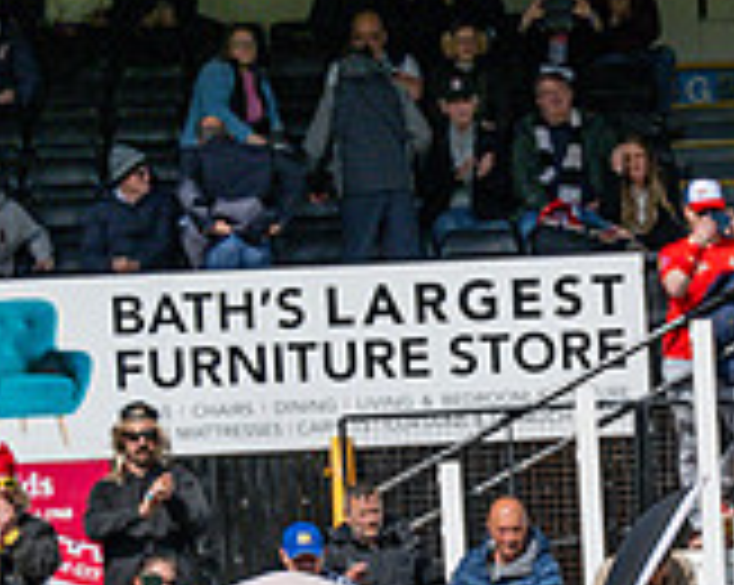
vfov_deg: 5.6
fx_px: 5923
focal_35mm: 273
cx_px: 1069
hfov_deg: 7.0
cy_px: 976
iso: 200
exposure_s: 1/6400
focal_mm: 70
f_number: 4
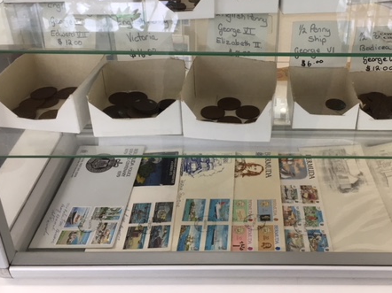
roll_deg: +0.2
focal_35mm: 42
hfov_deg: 44.5
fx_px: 475
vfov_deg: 33.9
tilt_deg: -30.2
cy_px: 89
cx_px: 245
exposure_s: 1/30
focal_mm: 4.15
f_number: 2.2
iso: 32
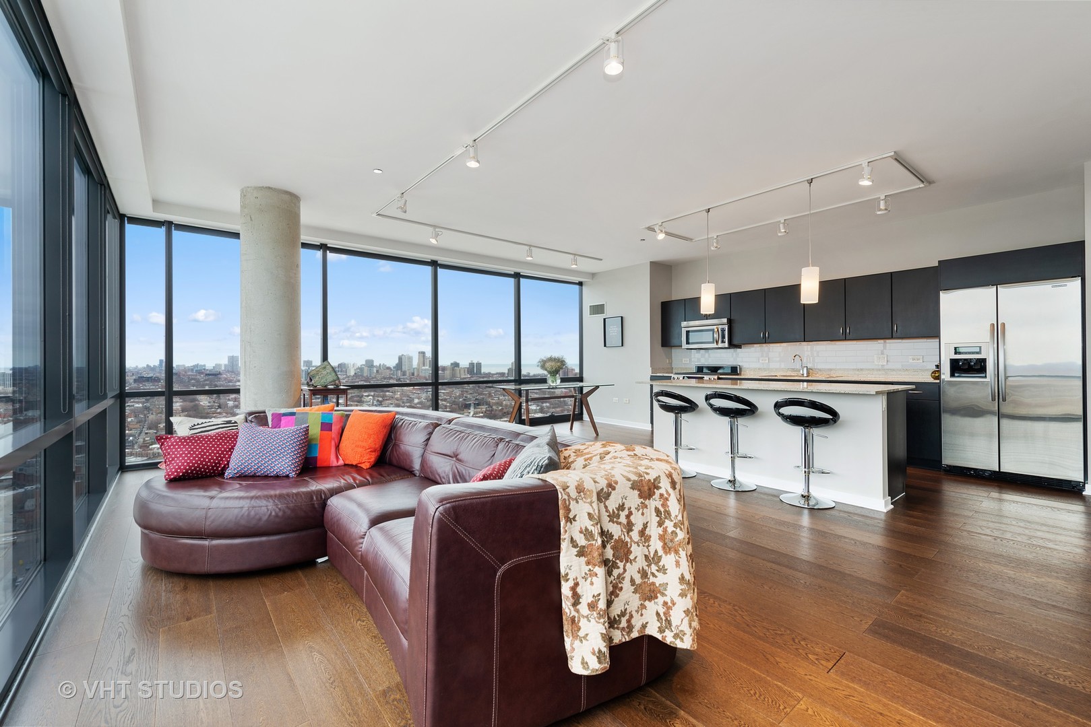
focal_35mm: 15
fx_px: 455
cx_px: 546
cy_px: 364
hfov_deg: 100.4
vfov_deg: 77.3
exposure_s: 1/4
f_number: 9
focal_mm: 15
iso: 100
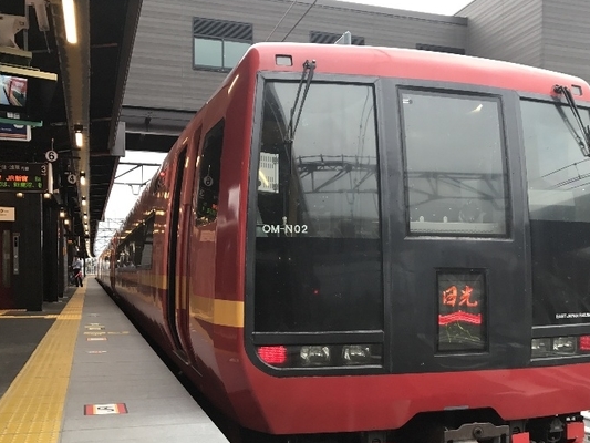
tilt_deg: -1.8
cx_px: 368
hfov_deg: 44.4
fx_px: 716
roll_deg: +0.1
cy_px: 300
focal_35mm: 42
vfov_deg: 34.0
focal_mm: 3.99
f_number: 1.8
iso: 32
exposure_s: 1/120
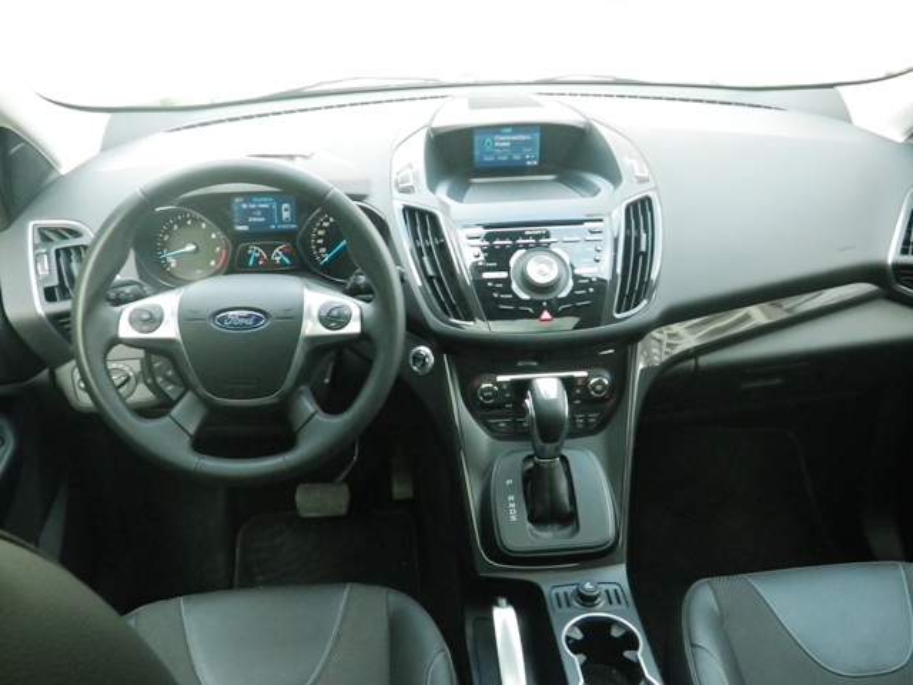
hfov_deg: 54.0
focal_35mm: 34
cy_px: 342
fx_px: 897
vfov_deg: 41.8
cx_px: 456
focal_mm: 6.1
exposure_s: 1/50
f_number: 3.8
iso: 250
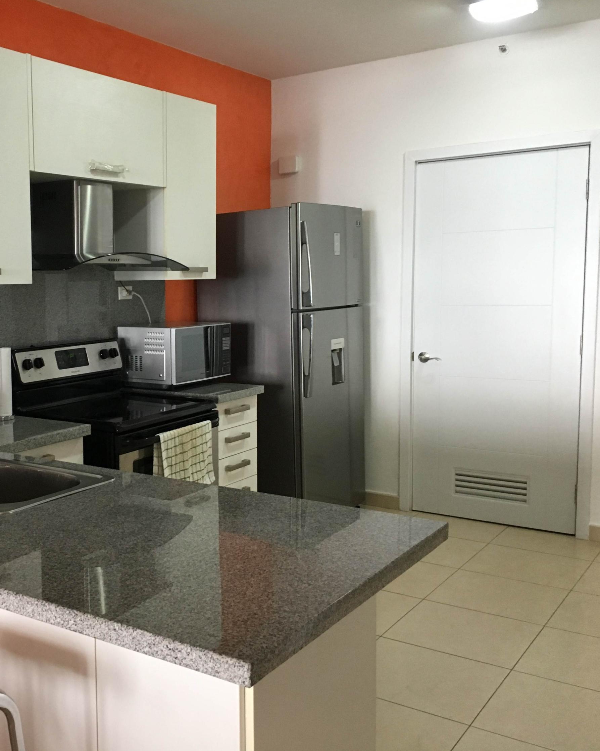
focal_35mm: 38
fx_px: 843
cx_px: 117
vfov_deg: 47.9
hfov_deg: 37.7
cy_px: 374
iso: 125
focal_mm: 4.15
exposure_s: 1/30
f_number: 2.2
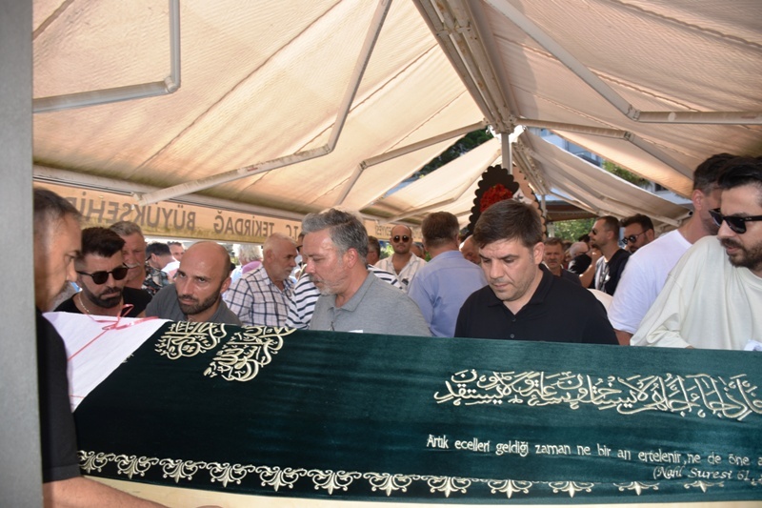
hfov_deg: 67.4
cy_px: 254
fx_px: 571
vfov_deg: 47.9
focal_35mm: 27
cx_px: 381
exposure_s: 1/250
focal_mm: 18
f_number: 4.5
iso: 100
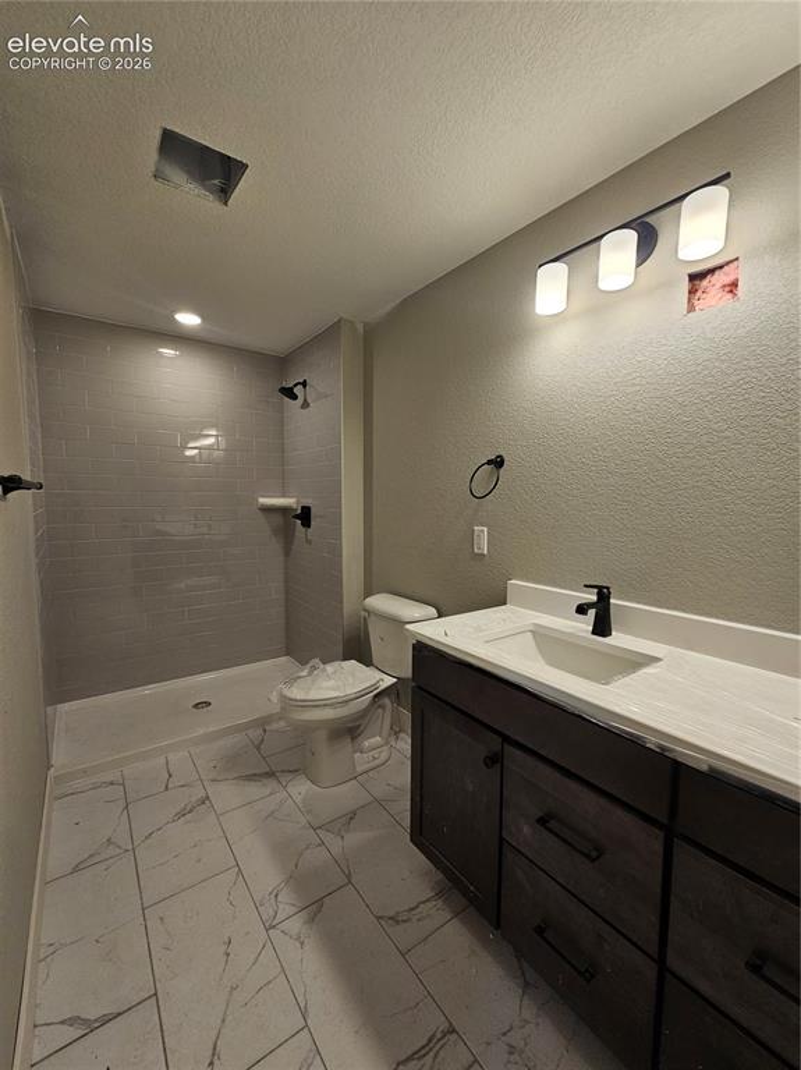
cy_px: 535
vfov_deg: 106.2
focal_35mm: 13
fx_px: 402
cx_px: 400
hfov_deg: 89.9
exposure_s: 1/120
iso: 80
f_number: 2.2
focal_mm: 2.2
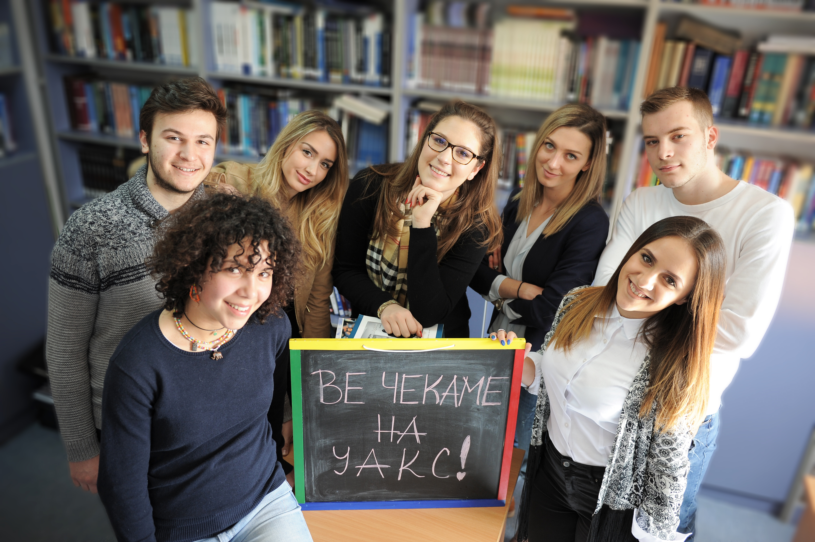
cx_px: 408
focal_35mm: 29
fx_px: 656
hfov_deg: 63.7
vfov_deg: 44.9
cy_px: 271
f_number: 2.8
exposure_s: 1/160
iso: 500
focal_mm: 29
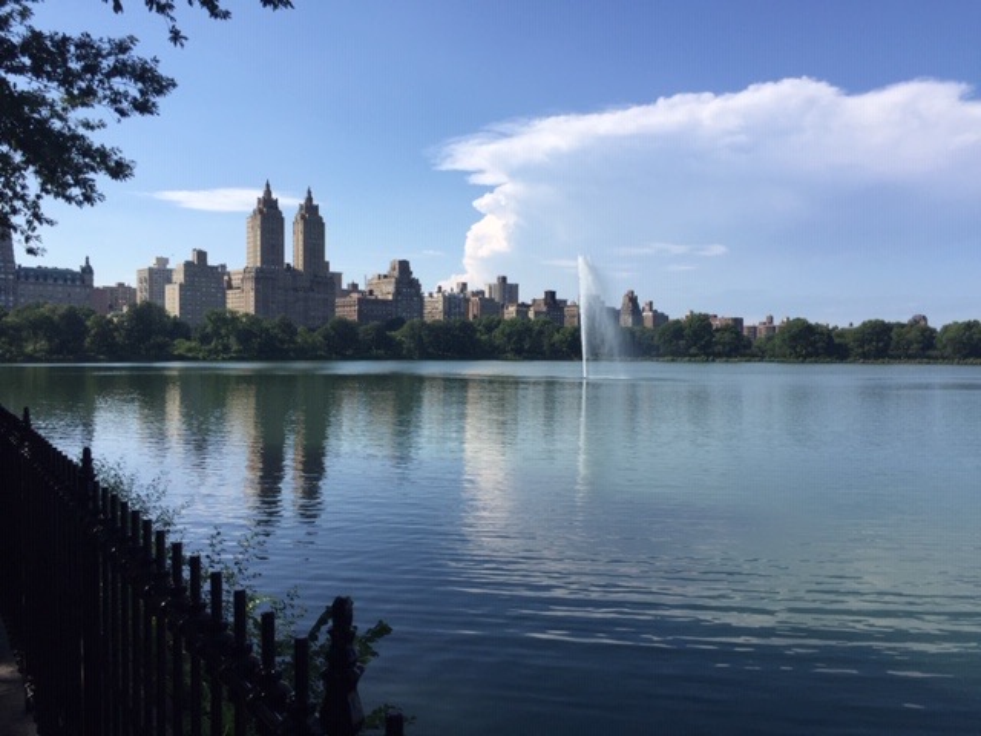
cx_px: 490
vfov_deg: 48.2
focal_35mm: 29
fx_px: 822
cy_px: 368
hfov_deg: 61.7
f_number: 2.2
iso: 32
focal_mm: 4.15
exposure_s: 1/2198
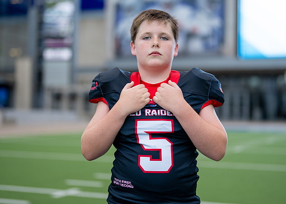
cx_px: 155
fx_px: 568
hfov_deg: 28.2
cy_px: 80
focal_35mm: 70
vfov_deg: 20.3
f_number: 1.2
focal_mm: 50
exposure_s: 1/1250
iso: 100
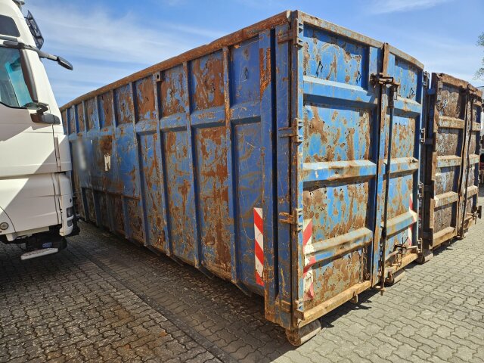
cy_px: 182
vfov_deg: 58.9
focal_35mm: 23
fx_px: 322
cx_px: 242
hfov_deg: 73.9
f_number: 1.8
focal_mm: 5.4
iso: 25
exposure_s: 1/836
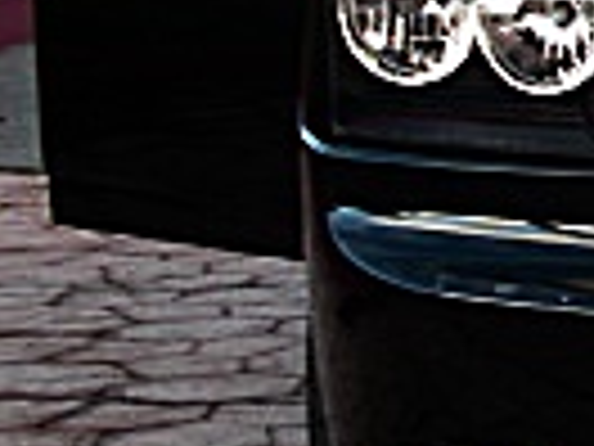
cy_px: 81
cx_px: 1359
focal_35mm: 174
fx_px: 2986
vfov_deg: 8.5
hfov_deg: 10.1
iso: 100
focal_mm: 6.3
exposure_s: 1/60
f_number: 2.8
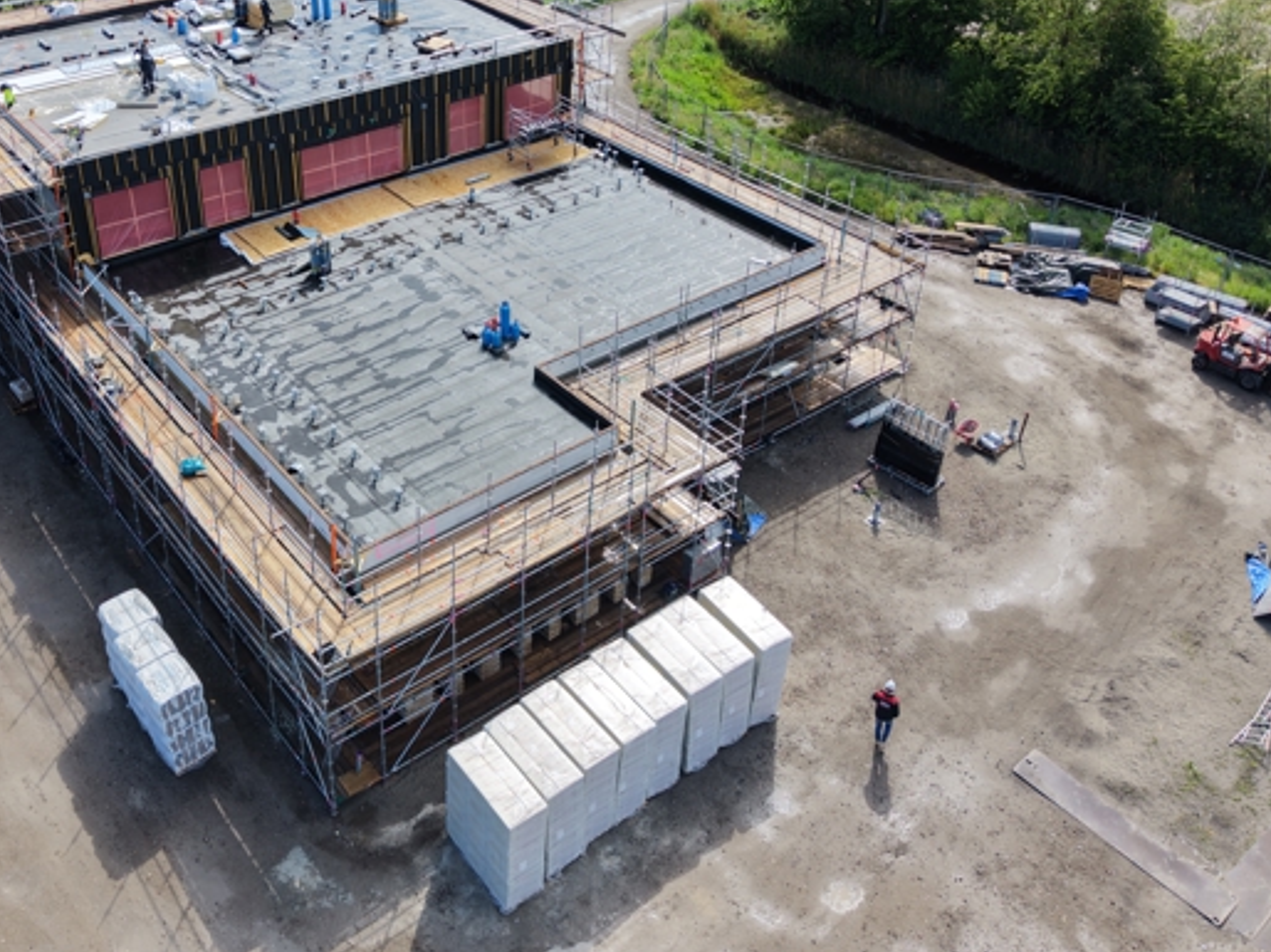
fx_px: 1284
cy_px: 265
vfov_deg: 39.8
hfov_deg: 52.2
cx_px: 497
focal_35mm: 35
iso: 100
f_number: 1.8
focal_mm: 8.67
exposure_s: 1/1000
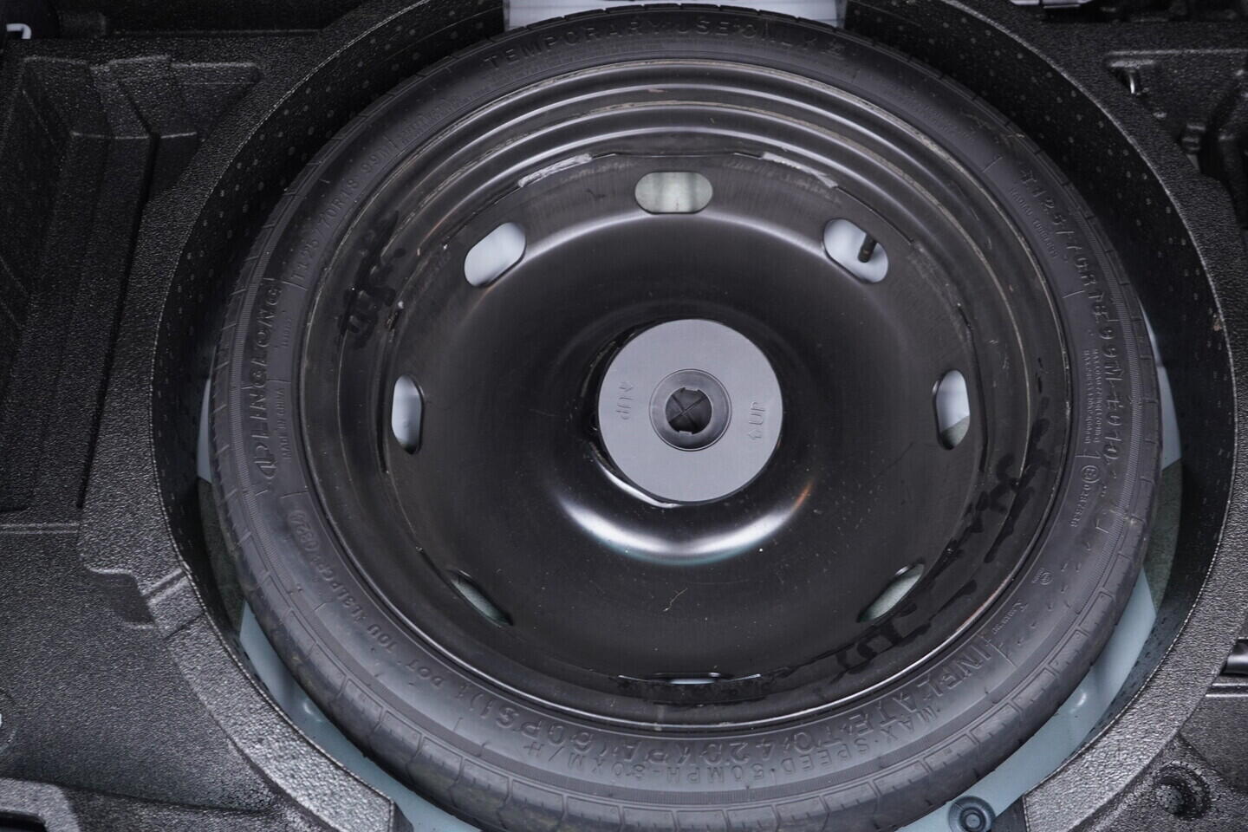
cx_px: 624
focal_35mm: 36
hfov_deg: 53.1
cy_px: 416
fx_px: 1248
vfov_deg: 36.9
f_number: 2.8
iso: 640
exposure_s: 1/40
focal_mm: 24
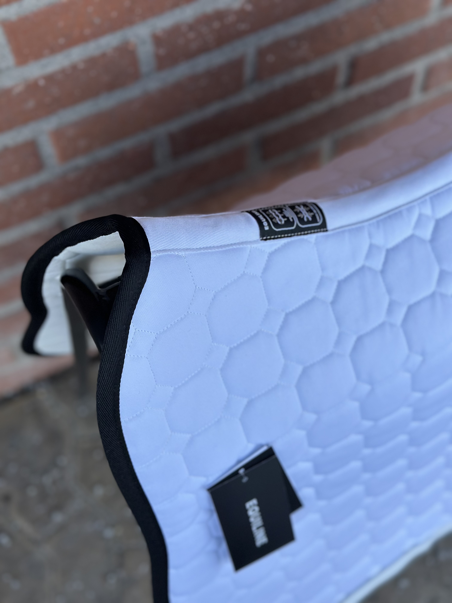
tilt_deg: -61.2
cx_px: 226
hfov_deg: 30.3
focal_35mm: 48
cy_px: 302
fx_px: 836
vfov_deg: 39.7
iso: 80
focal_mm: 6.86
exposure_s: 1/980
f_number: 1.78
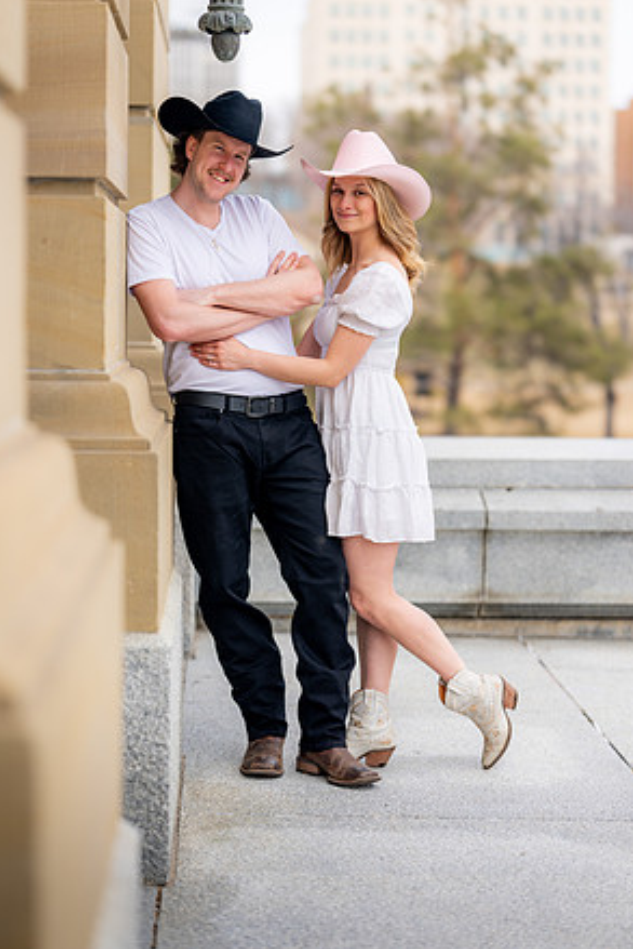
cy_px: 465
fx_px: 2135
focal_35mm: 81
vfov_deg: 25.1
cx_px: 315
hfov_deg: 16.9
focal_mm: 79
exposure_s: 1/1600
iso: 100
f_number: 2
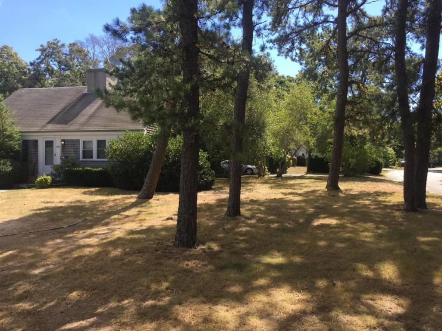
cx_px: 221
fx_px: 370
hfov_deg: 61.7
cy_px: 166
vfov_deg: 48.2
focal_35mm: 29
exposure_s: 1/670
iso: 32
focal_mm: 4.15
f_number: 2.2
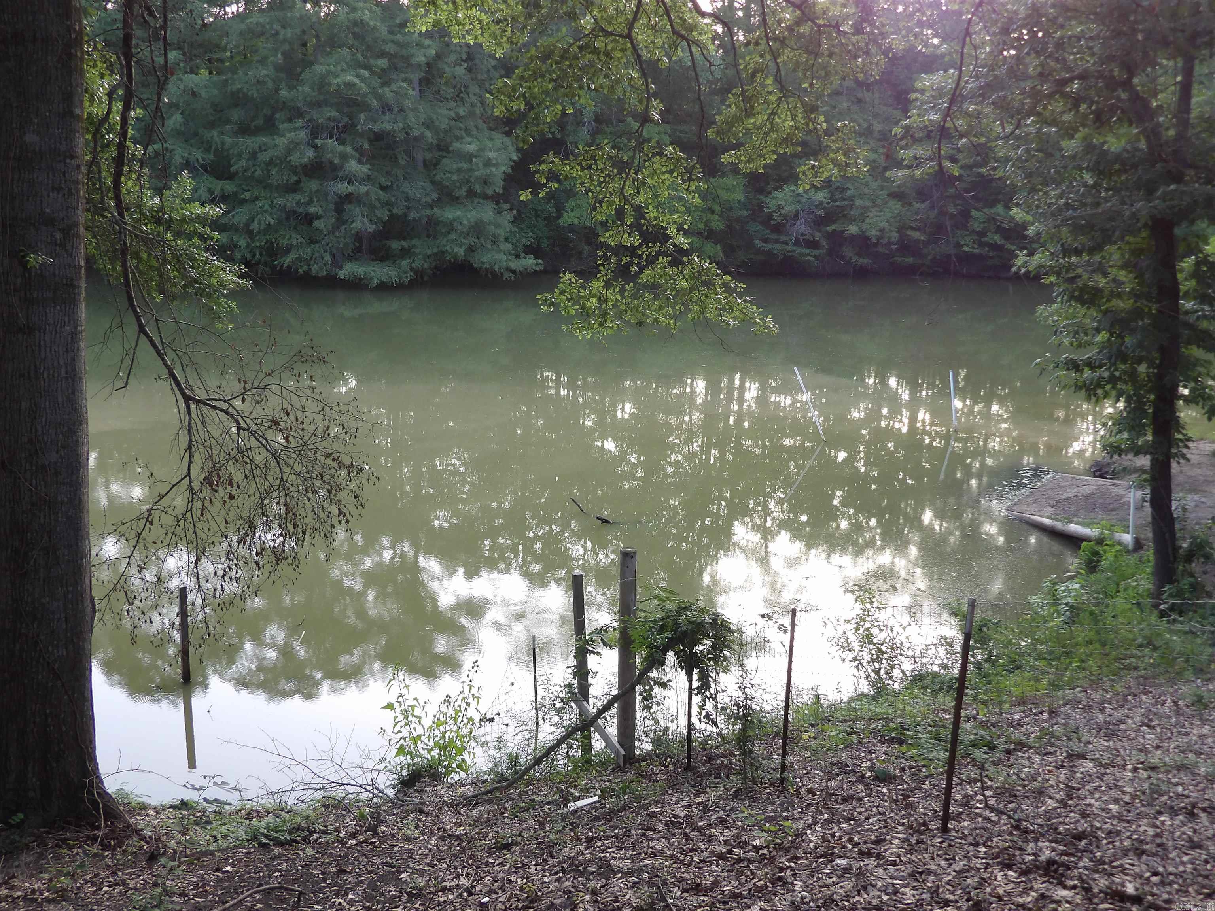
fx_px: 1158
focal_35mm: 33
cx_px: 608
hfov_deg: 55.4
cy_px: 456
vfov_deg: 42.9
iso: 100
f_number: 3.6
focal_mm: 5.9
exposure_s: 1/41
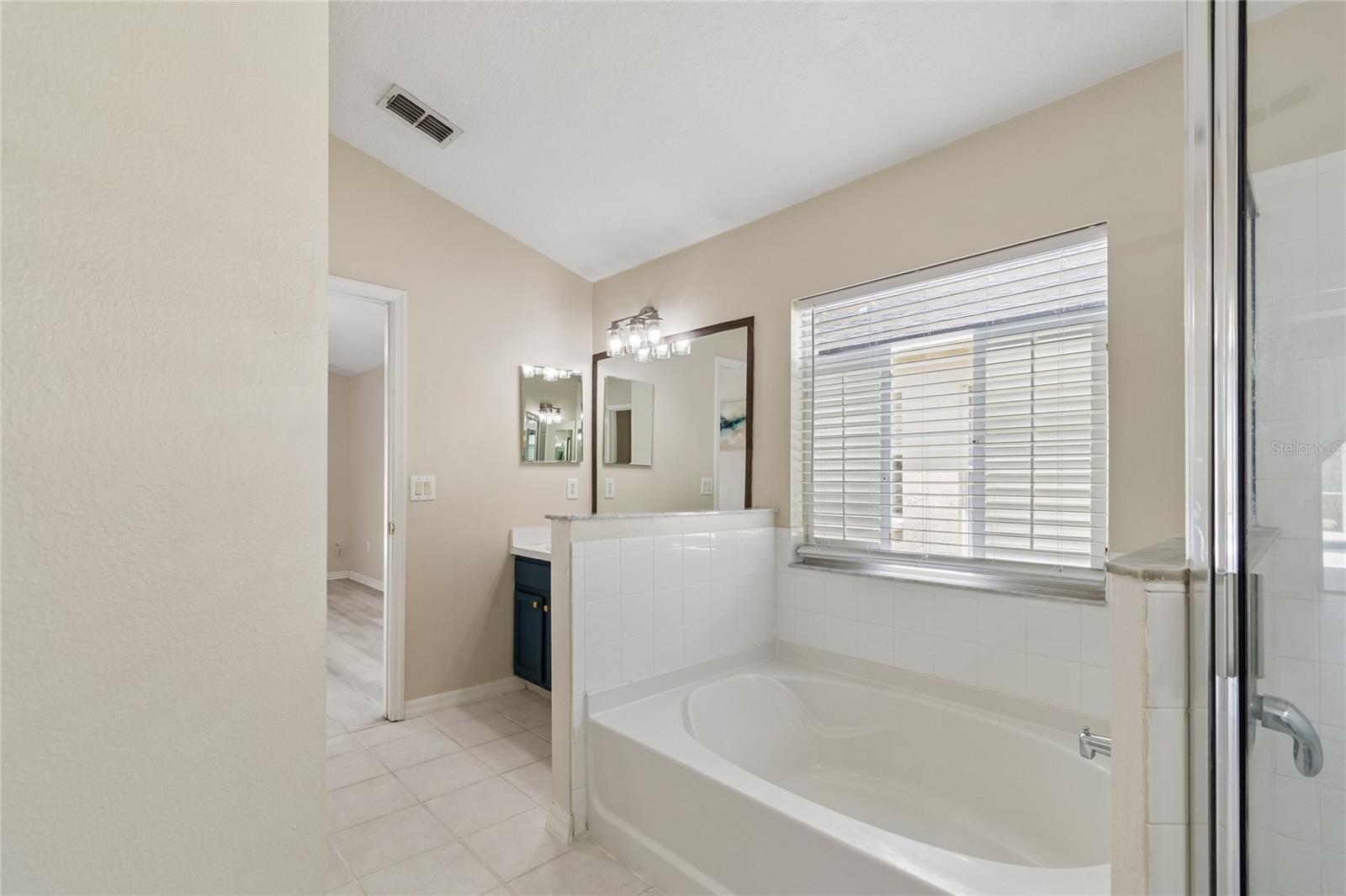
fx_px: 561
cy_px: 448
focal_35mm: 15
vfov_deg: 77.3
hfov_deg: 100.4
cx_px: 673
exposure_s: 1/50
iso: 100
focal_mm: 10
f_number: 7.1
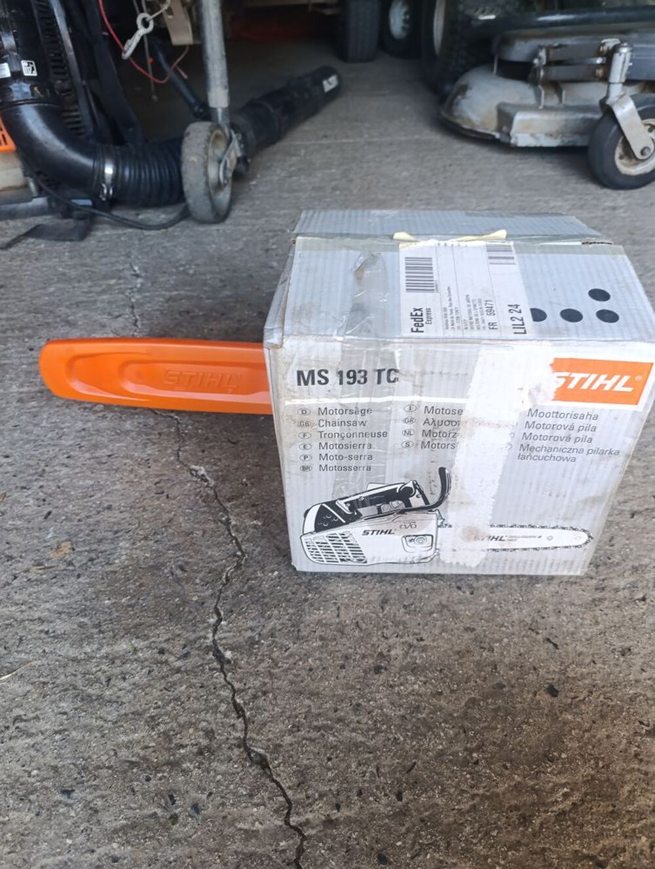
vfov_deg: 73.8
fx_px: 579
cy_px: 434
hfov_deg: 59.0
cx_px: 328
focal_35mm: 23
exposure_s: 1/100
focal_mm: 6.14
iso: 500
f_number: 1.6
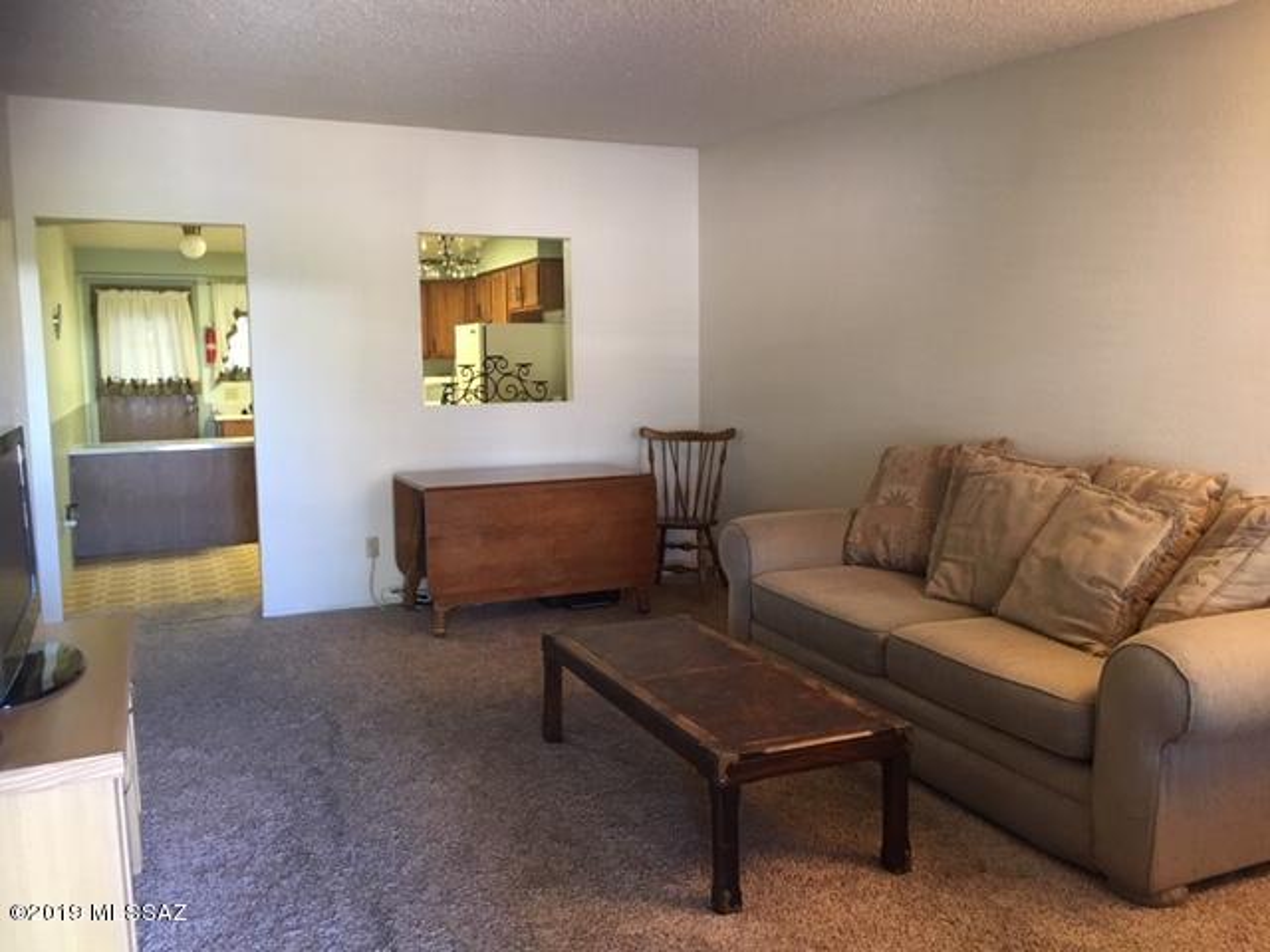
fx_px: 1064
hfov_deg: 61.7
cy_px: 476
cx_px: 635
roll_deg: +1.6
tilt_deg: -6.6
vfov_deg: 48.2
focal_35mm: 29
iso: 160
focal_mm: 4.15
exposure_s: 1/30
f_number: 2.2
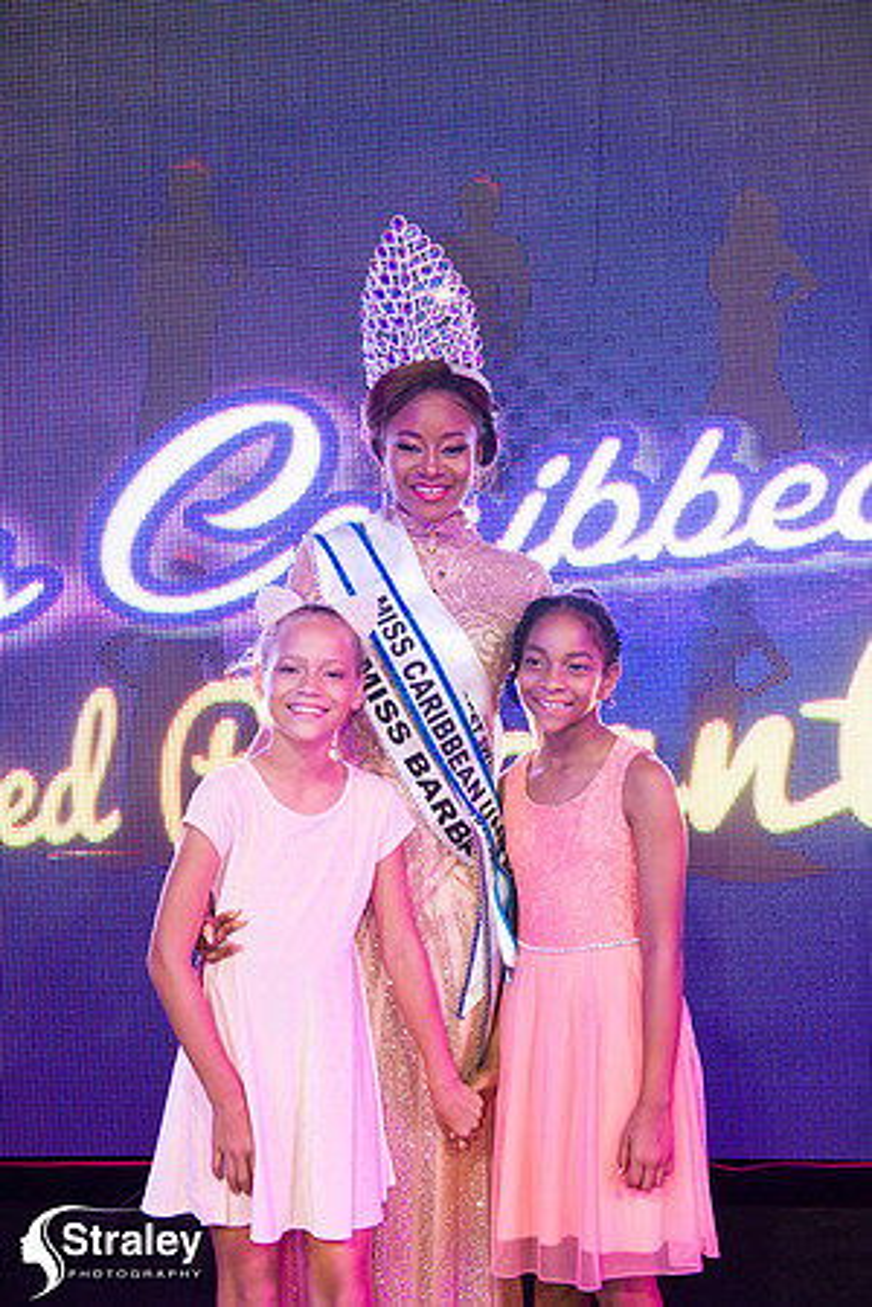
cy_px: 654
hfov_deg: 30.5
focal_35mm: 44
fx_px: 1599
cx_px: 436
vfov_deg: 44.5
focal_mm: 44
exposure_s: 1/160
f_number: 5
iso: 4000
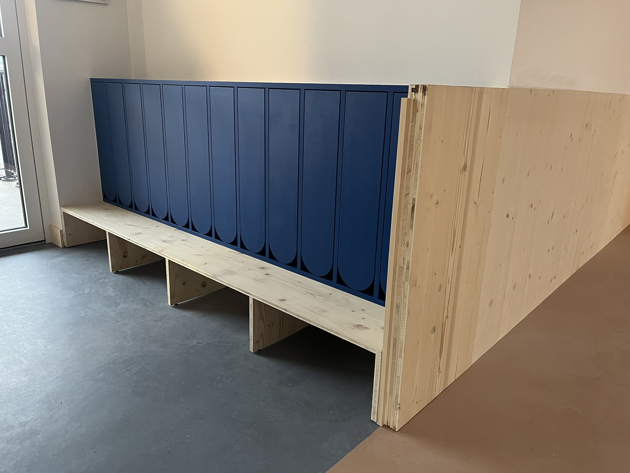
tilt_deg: -16.8
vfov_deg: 53.1
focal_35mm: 26
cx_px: 315
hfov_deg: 67.3
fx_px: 473
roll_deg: -1.9
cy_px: 236
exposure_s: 1/50
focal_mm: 5.1
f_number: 1.6
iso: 500
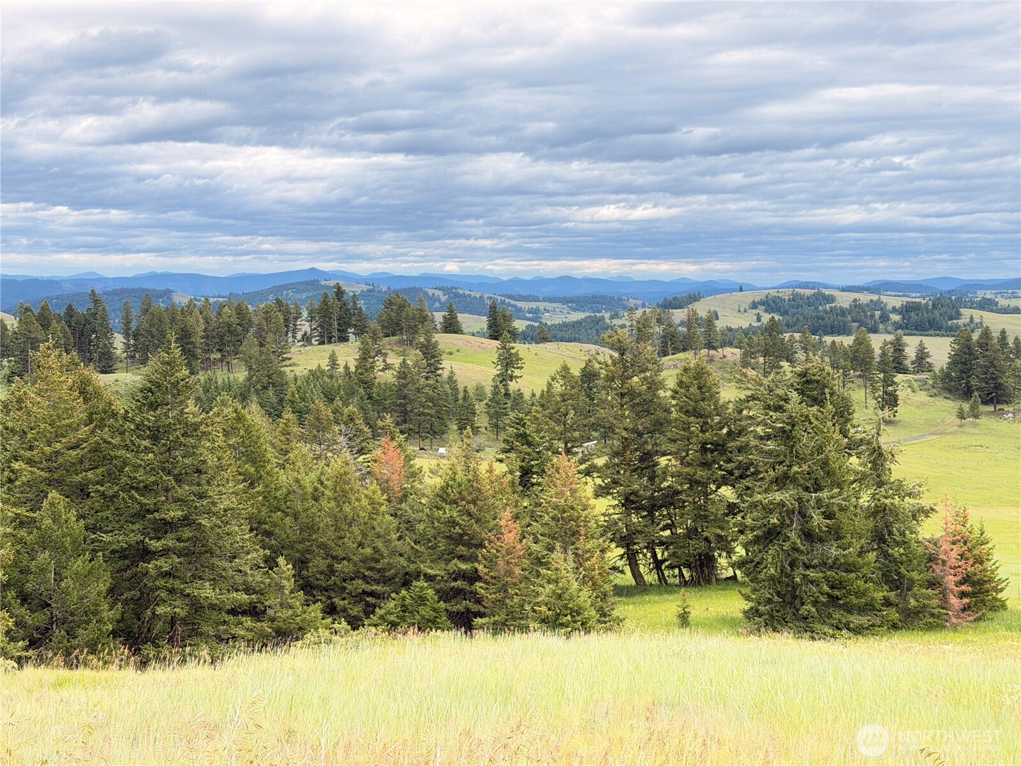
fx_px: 1416
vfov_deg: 30.3
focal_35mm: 48
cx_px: 510
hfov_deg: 39.7
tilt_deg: -5.1
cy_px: 383
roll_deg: -0.1
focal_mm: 6.76
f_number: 1.78
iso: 100
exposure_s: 1/530
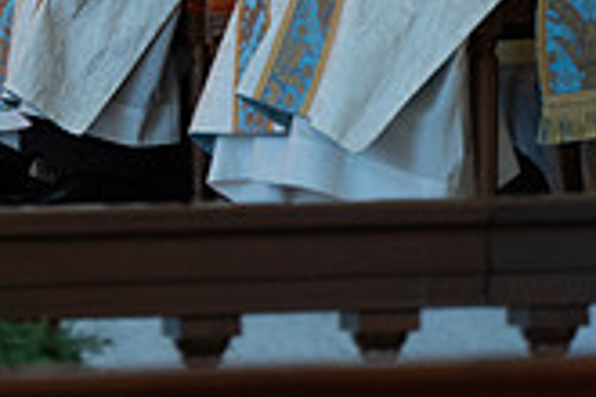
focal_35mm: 282
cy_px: -262
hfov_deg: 7.2
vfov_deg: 4.8
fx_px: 4668
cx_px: -123
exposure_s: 1/5
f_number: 2.8
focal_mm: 75
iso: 1000
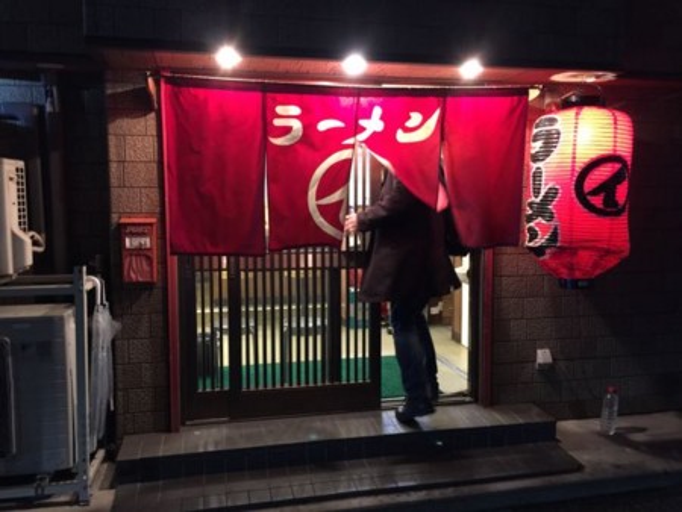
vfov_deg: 48.3
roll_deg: -0.6
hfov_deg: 61.6
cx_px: 341
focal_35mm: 29
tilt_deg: -6.3
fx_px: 572
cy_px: 256
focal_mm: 4.15
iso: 64
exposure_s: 1/4
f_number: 2.2
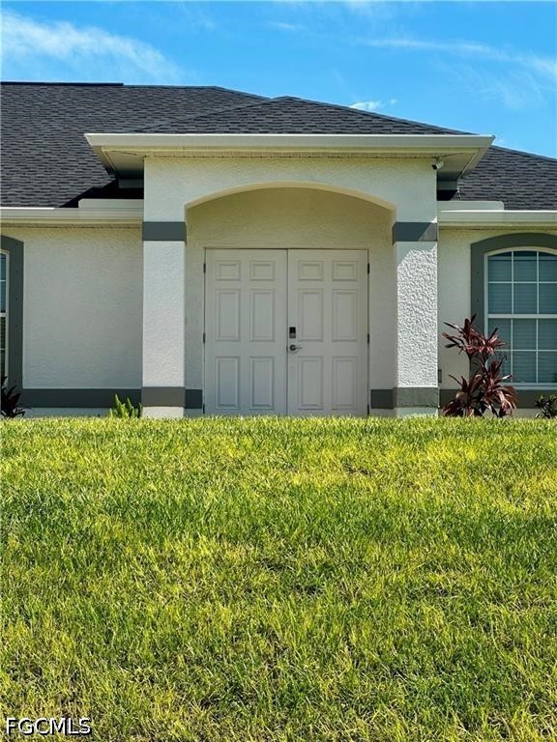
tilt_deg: +3.2
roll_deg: -1.3
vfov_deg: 25.3
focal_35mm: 77
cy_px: 371
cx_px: 278
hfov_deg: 19.1
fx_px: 1652
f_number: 2.8
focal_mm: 9
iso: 32
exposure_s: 1/626
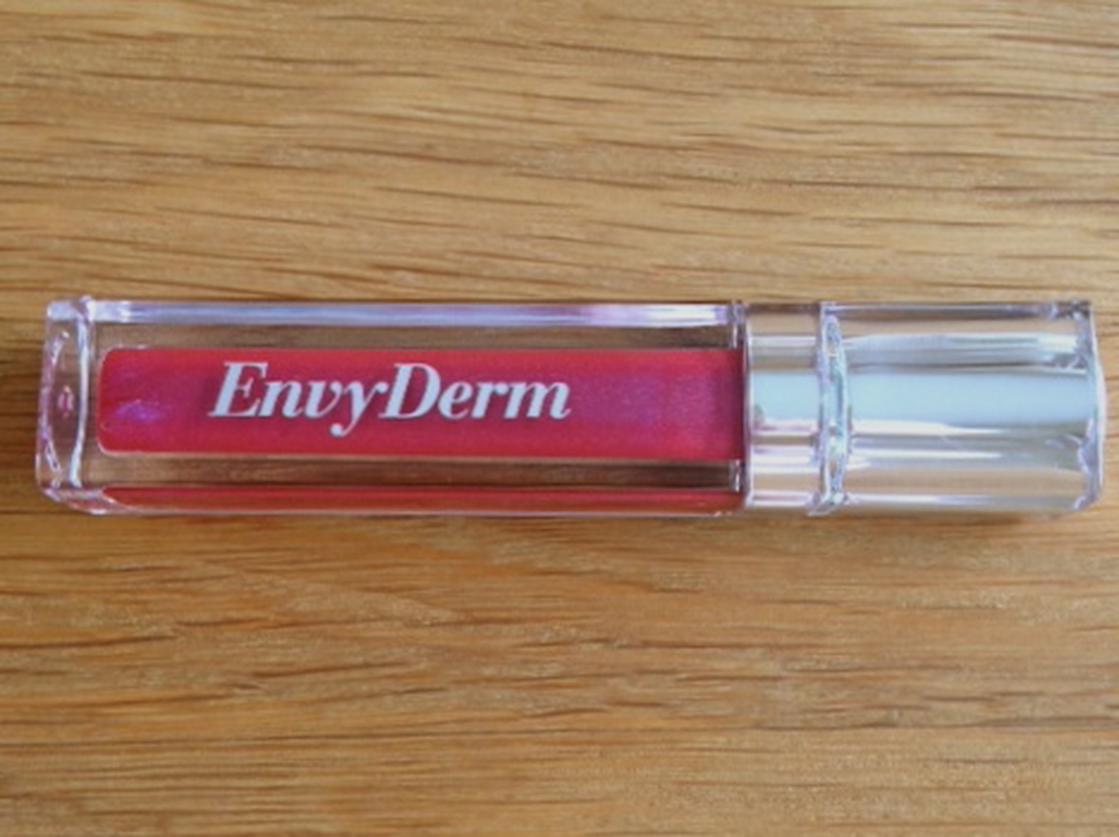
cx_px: 560
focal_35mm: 33
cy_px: 418
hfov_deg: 55.4
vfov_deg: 42.9
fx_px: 1066
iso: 100
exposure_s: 1/20
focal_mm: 4.12
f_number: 2.4
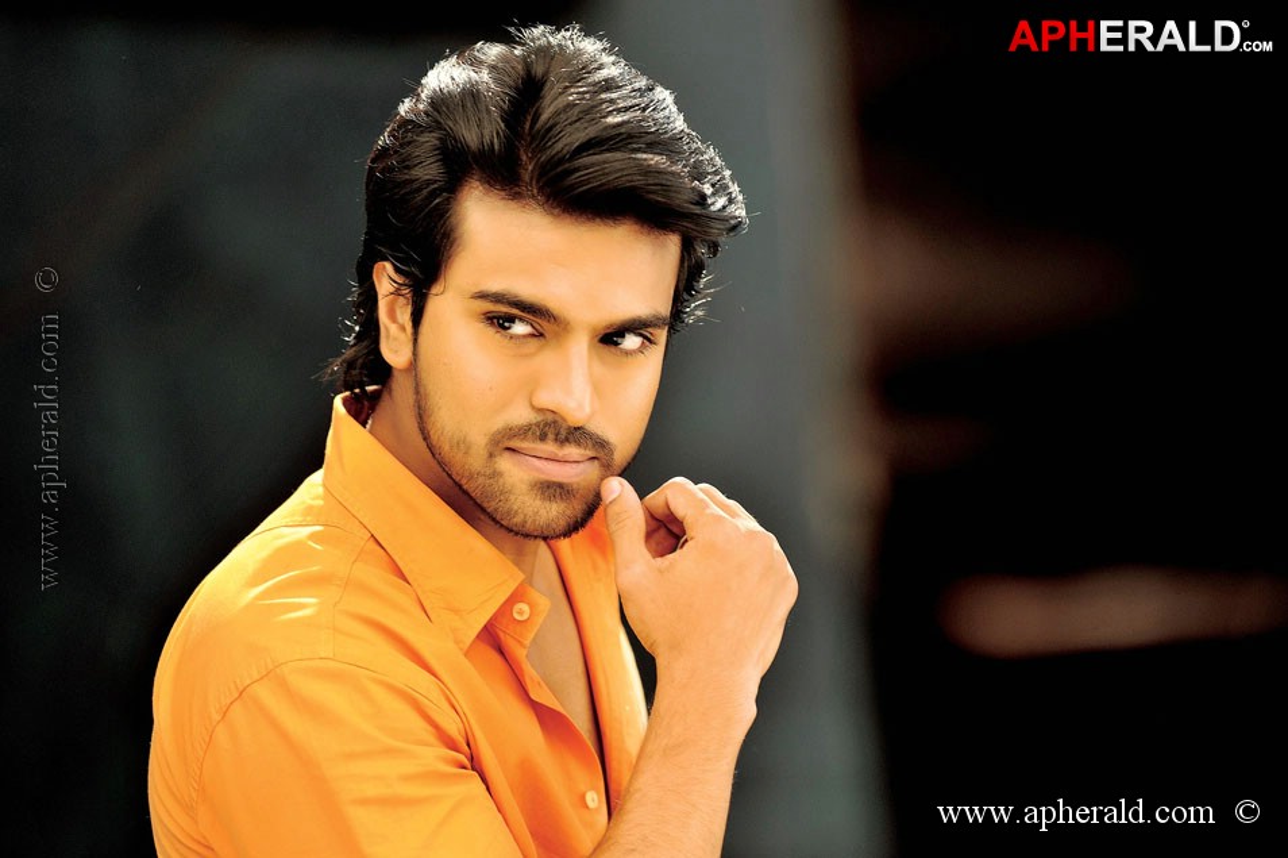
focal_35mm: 170
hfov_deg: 12.1
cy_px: 429
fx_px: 6079
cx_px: 644
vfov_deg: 8.1
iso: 500
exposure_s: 1/60
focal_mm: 170
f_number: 4
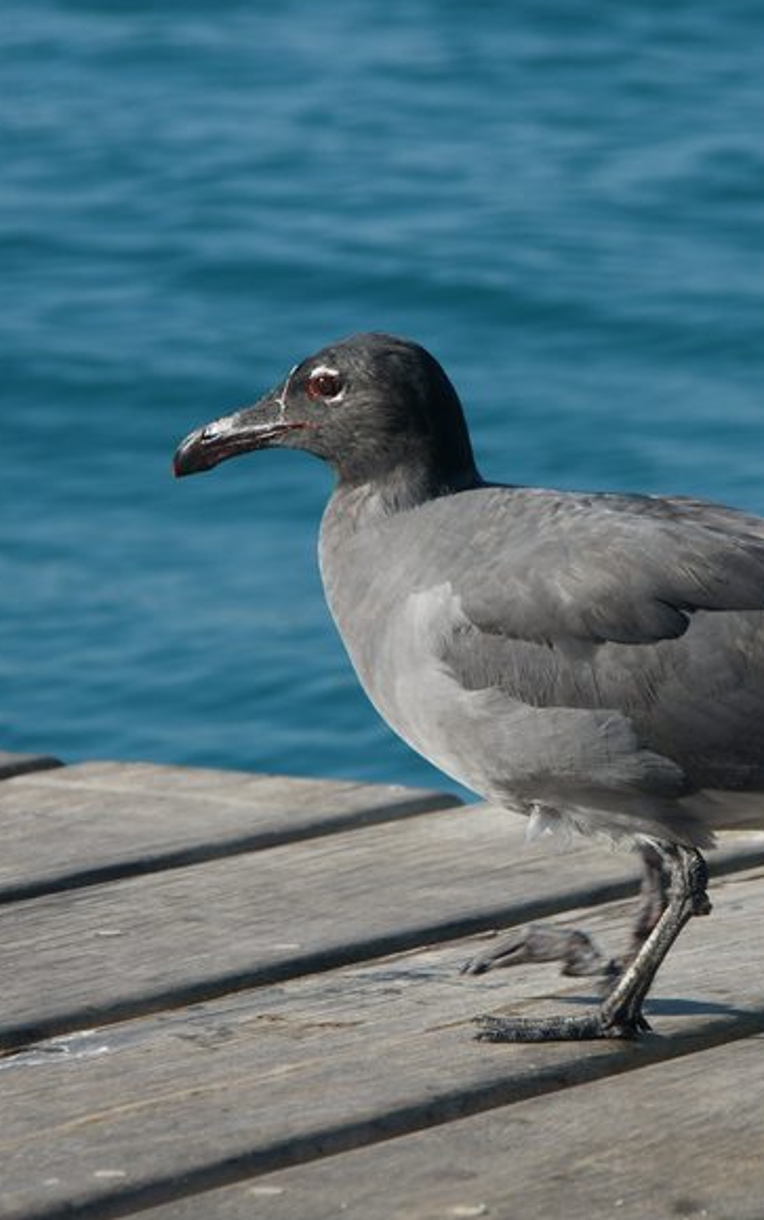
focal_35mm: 320
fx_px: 10643
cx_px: 596
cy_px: 608
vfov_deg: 6.6
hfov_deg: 4.1
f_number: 10
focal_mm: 135
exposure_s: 1/320
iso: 200
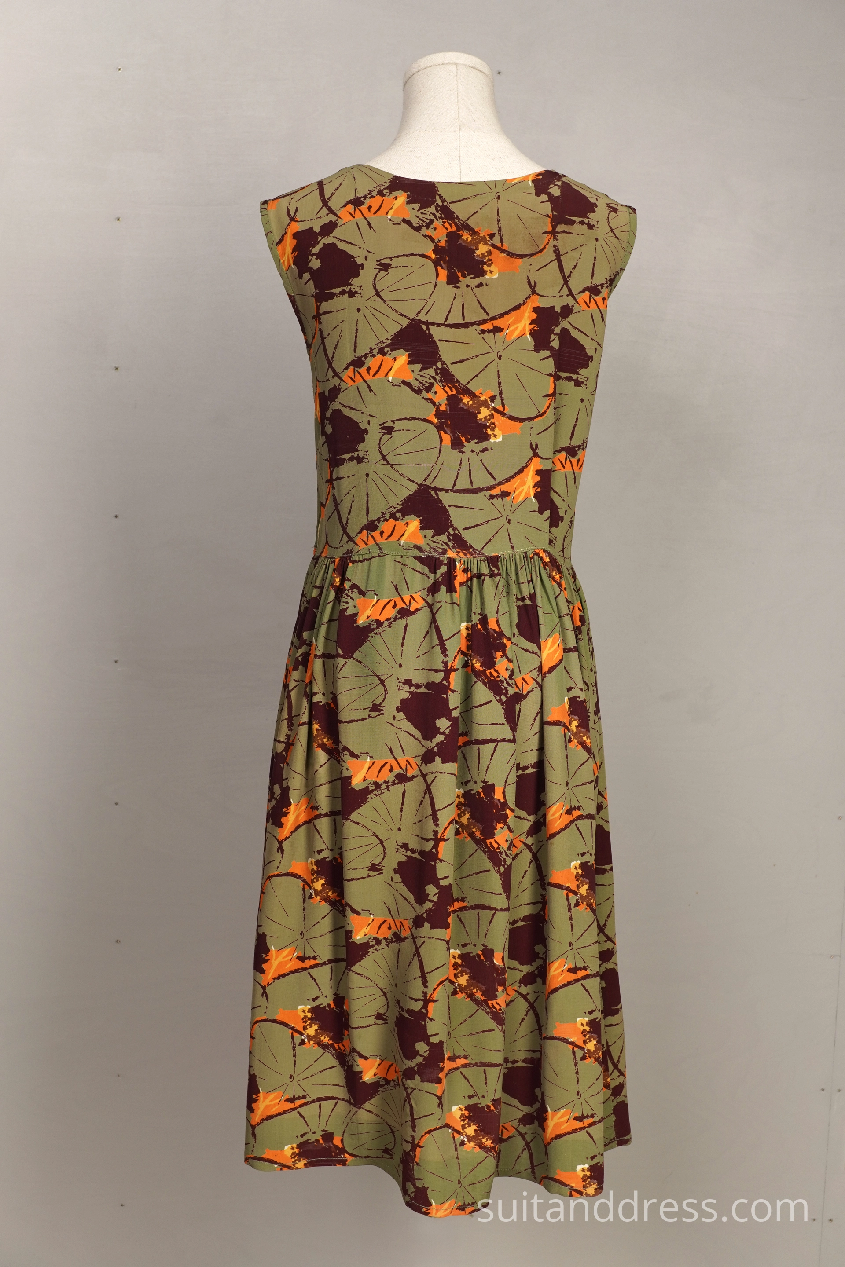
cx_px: 422
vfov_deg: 41.1
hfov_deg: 28.1
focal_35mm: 48
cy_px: 634
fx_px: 1690
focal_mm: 32
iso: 250
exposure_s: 1/20
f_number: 6.3
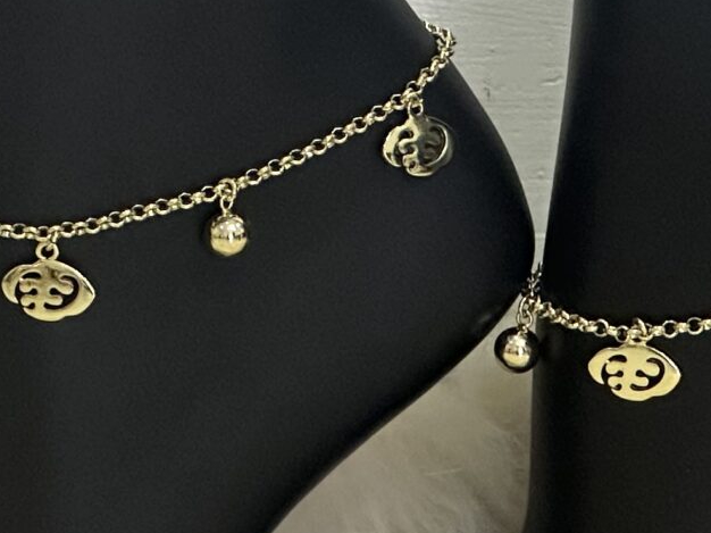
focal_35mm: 315
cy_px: 568
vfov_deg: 4.7
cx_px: 483
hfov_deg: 6.3
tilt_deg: -13.9
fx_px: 6468
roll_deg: -0.4
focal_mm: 9
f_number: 2.8
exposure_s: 1/60
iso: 250
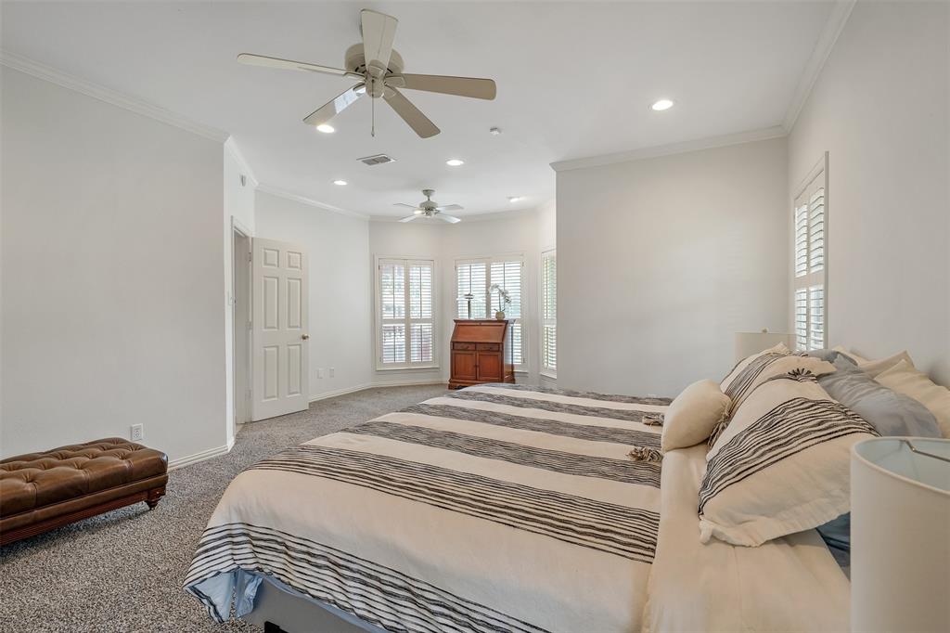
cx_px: 475
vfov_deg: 73.7
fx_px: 422
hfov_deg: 96.8
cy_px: 316
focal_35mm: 16
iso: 800
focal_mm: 16
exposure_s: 1/20
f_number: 8
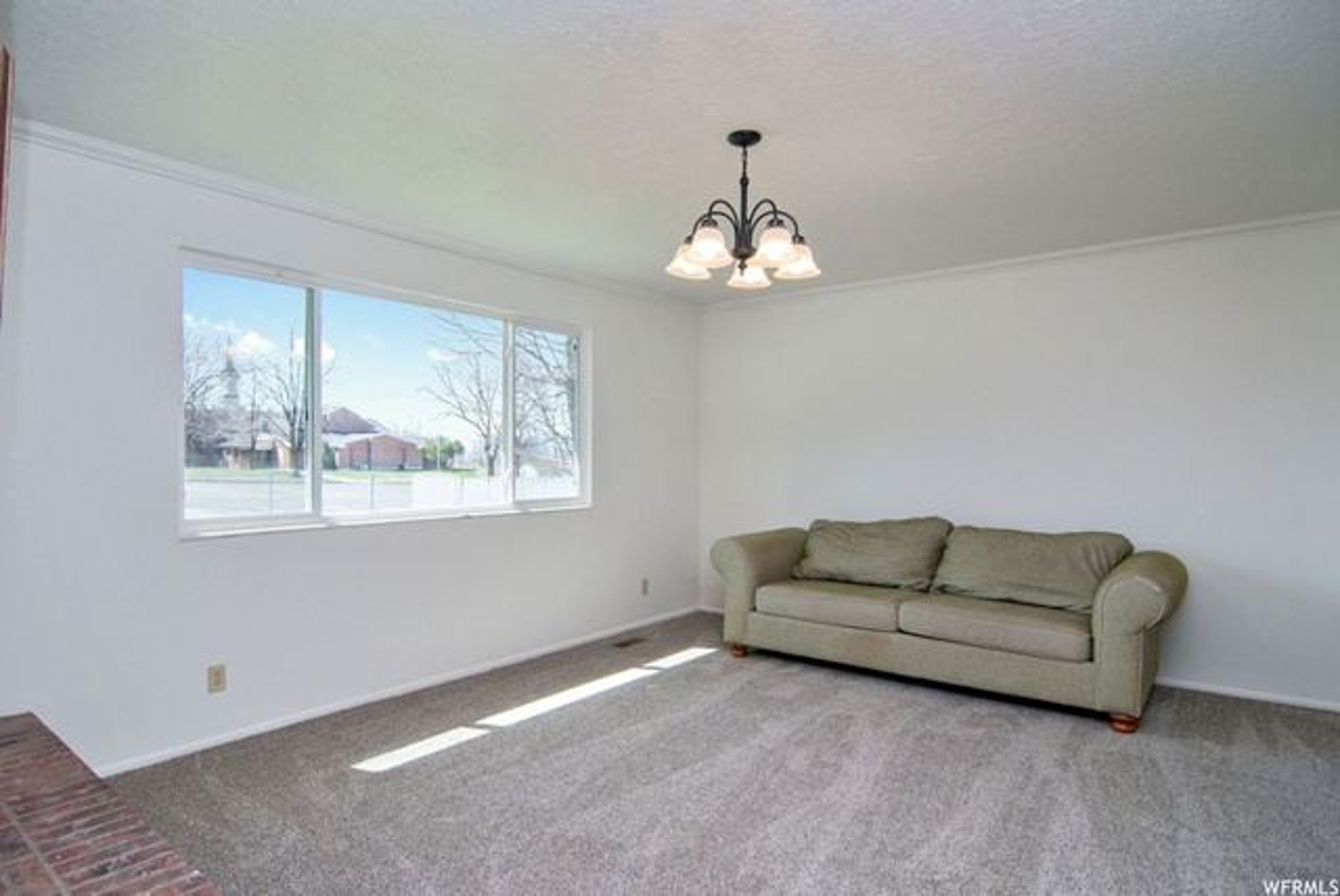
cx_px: 670
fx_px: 671
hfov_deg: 89.9
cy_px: 448
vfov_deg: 67.5
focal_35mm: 18
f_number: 5.6
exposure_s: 1/125
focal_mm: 12
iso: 200
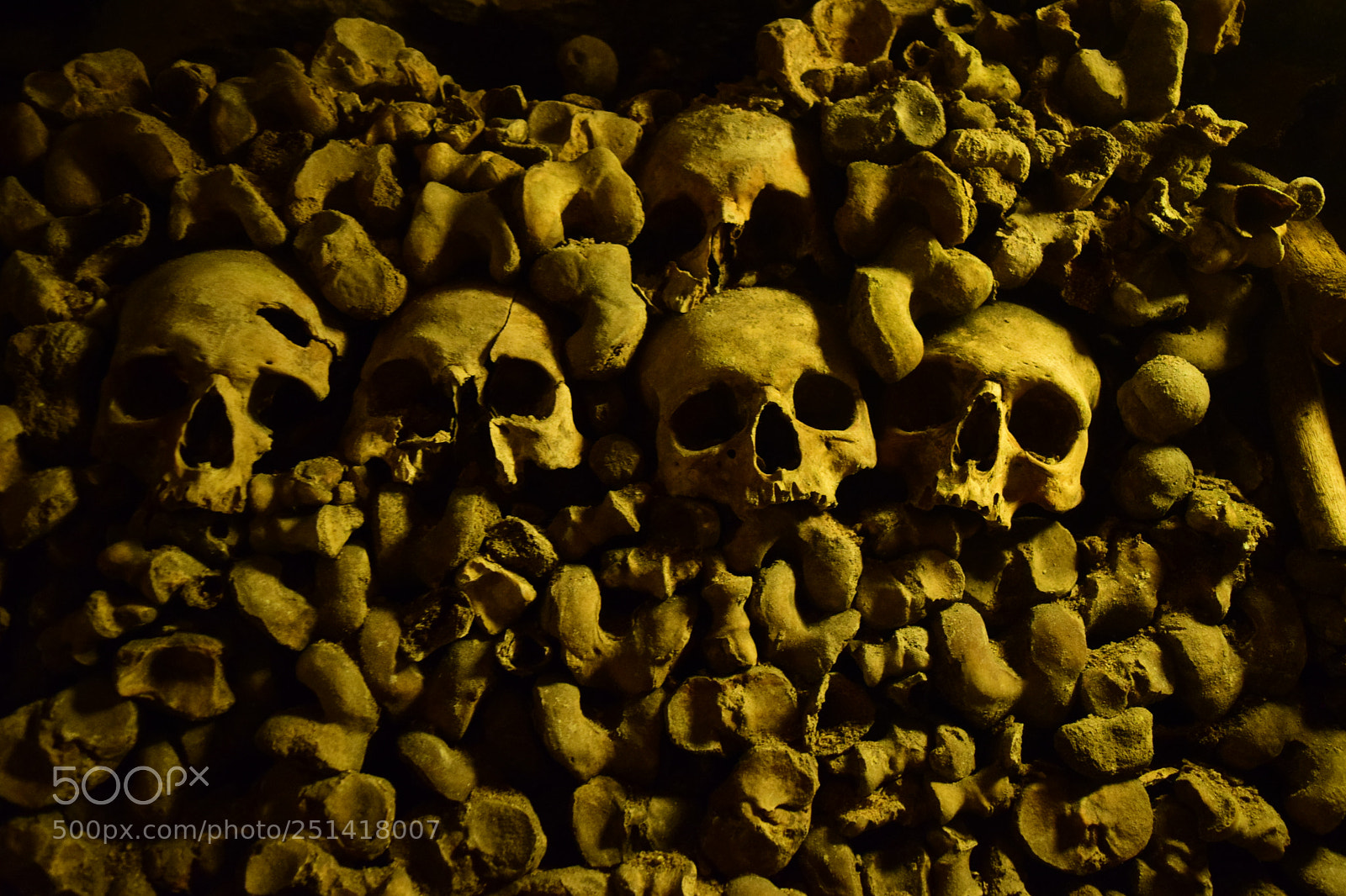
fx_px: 1121
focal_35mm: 30
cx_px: 673
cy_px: 448
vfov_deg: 43.6
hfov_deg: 61.9
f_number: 3.8
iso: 3200
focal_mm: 20
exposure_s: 1/10
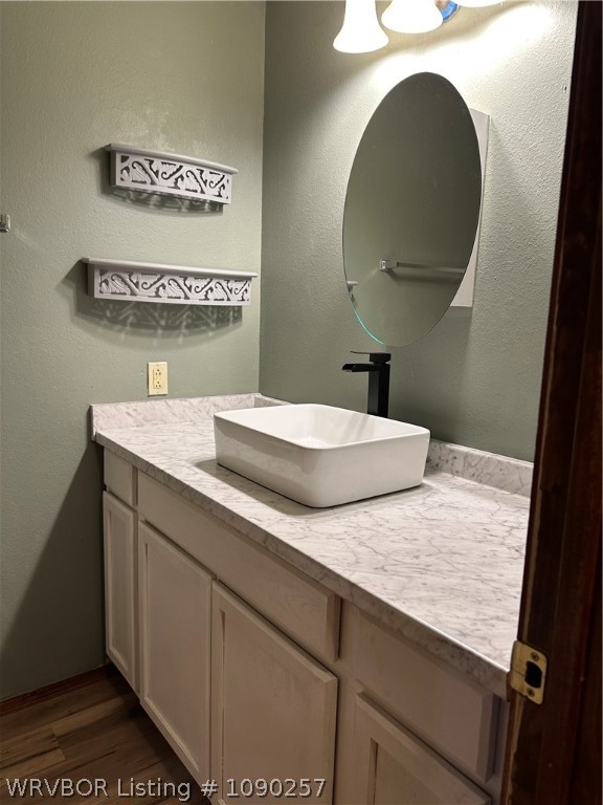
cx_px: 302
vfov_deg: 71.6
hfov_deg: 56.8
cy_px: 402
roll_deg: -2.4
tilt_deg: -8.4
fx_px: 557
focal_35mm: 24
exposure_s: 1/60
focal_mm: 6.86
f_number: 1.78
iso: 125
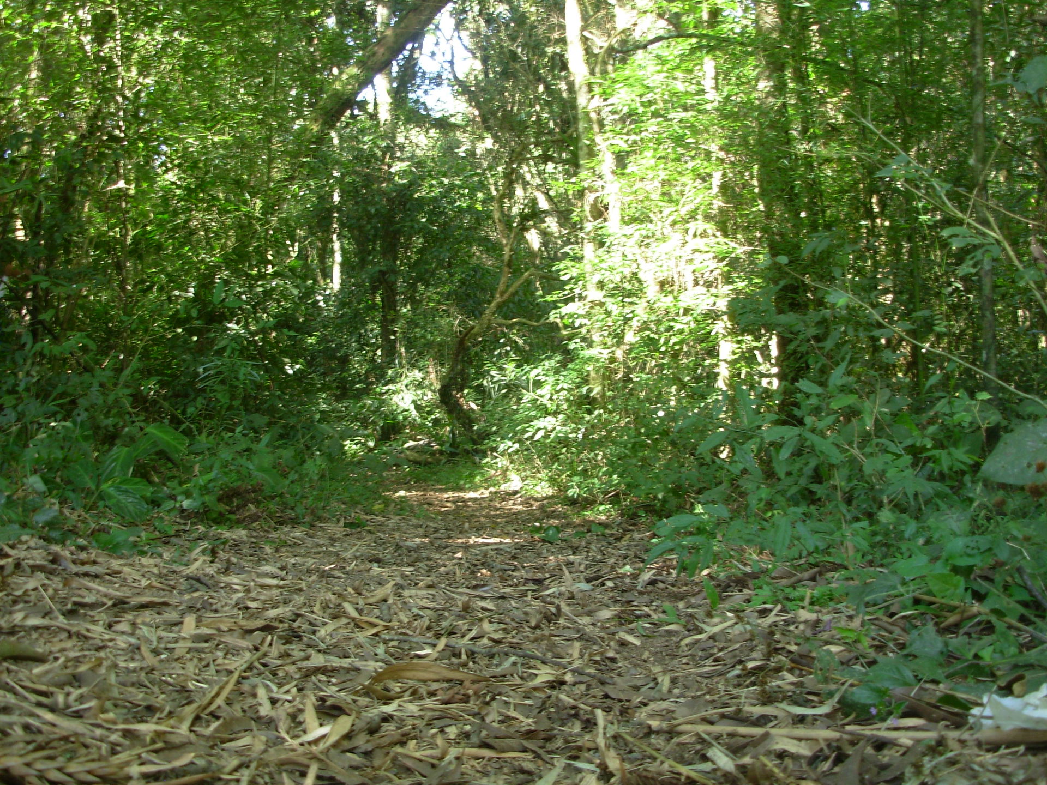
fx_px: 1149
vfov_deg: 37.7
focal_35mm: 38
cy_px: 392
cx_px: 524
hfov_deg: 49.0
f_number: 2.9
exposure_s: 1/9.2
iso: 50
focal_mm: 6.3
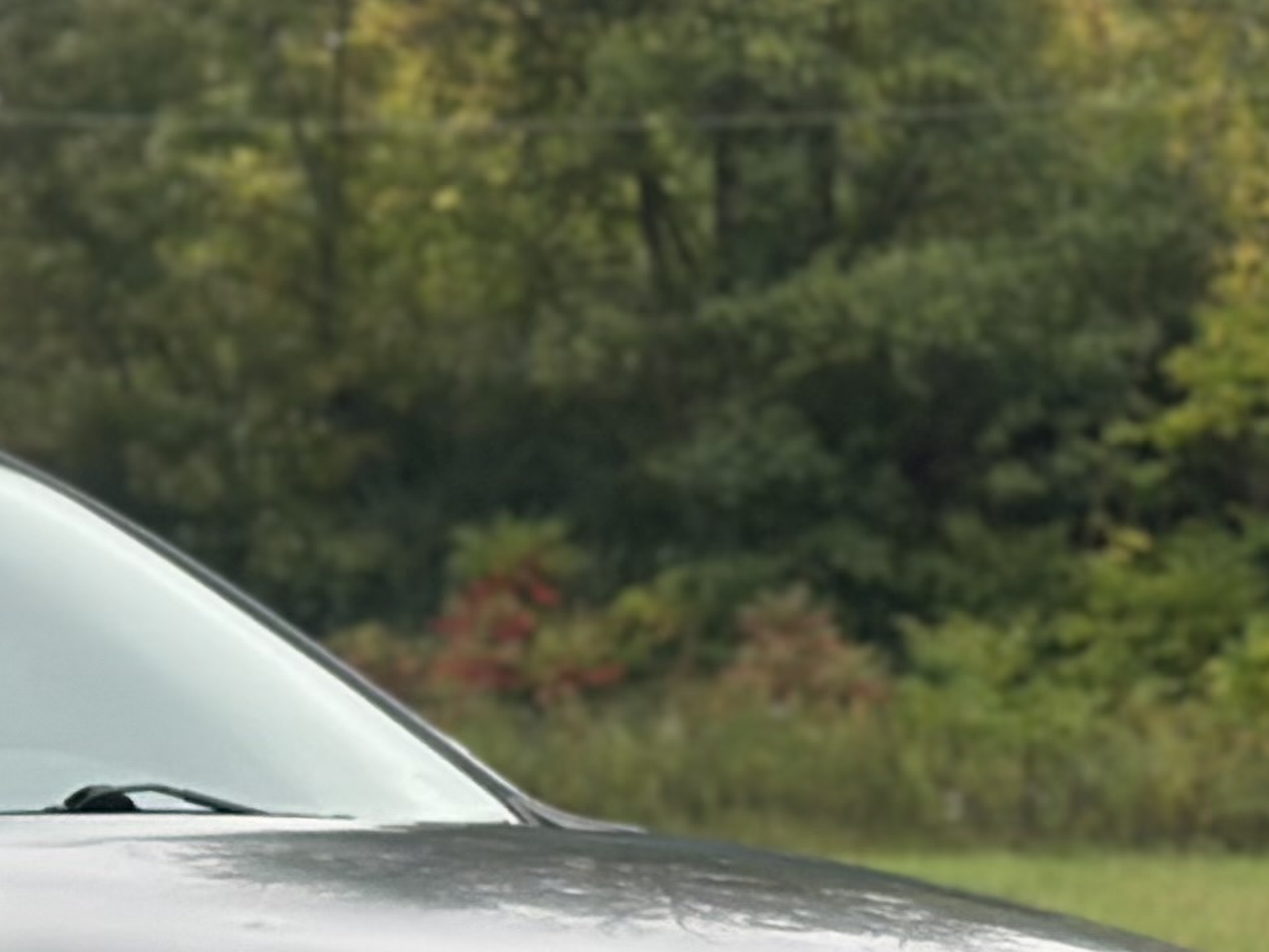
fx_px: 7443
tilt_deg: -4.0
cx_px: -194
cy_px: 1090
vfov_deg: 7.3
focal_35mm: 203
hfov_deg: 9.6
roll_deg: -1.2
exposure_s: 1/60
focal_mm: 6.86
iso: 160
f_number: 1.78
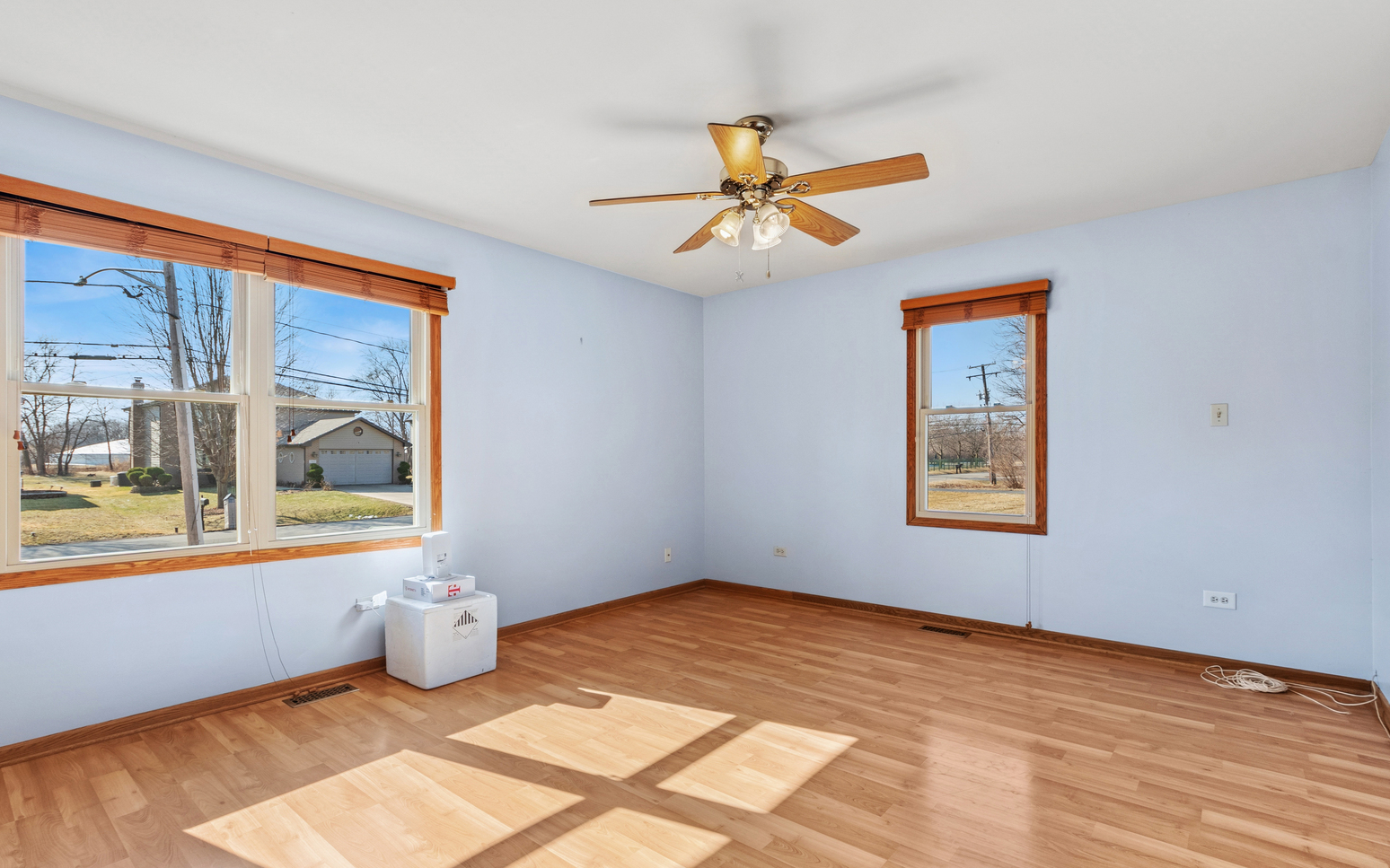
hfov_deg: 97.8
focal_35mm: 16
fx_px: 606
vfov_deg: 71.2
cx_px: 680
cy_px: 443
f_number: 8
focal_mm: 10
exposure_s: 1/60
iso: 250
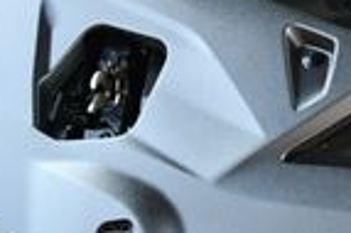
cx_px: 650
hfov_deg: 11.7
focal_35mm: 161
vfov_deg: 8.4
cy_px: -91
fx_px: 1568
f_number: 3.5
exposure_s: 1/125
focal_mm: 18
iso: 800
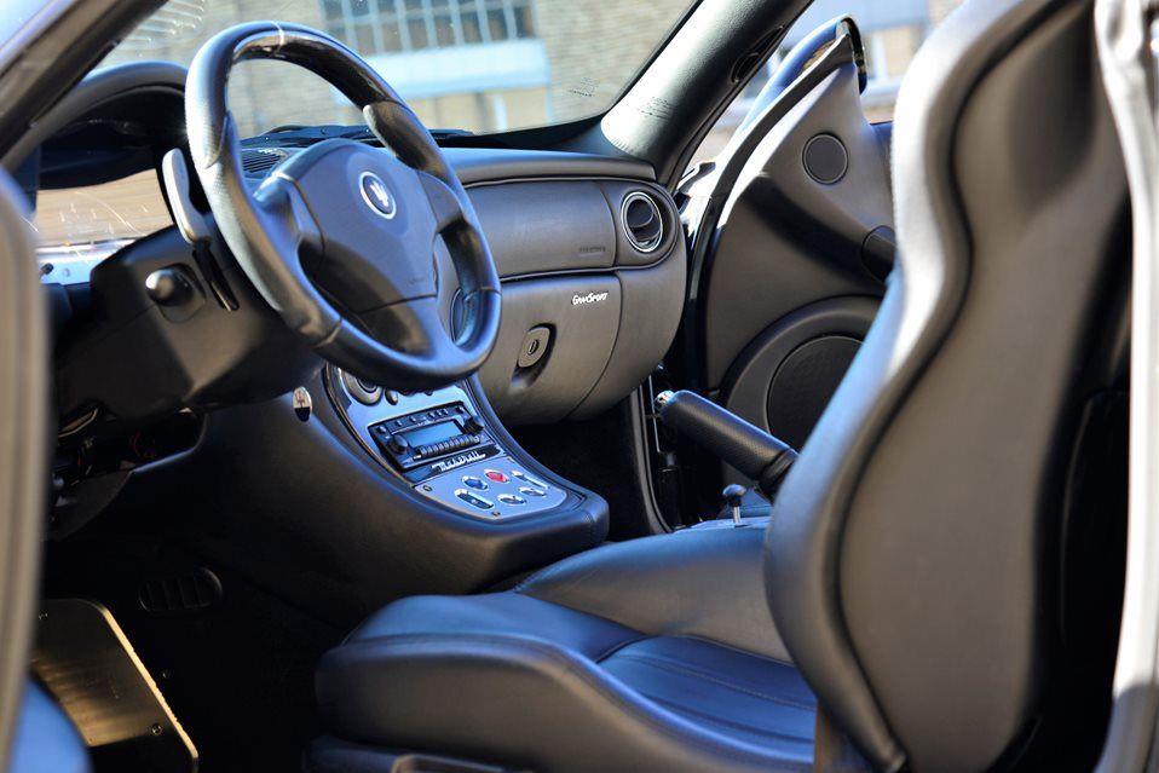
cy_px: 386
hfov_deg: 28.8
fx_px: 2254
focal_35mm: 70
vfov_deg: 19.5
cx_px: 580
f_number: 5
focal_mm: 70
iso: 250
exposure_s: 1/100
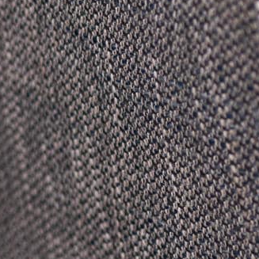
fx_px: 2269
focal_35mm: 268
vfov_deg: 6.5
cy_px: 29
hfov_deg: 6.4
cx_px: 440
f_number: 2.2
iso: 200
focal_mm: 50
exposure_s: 1/15
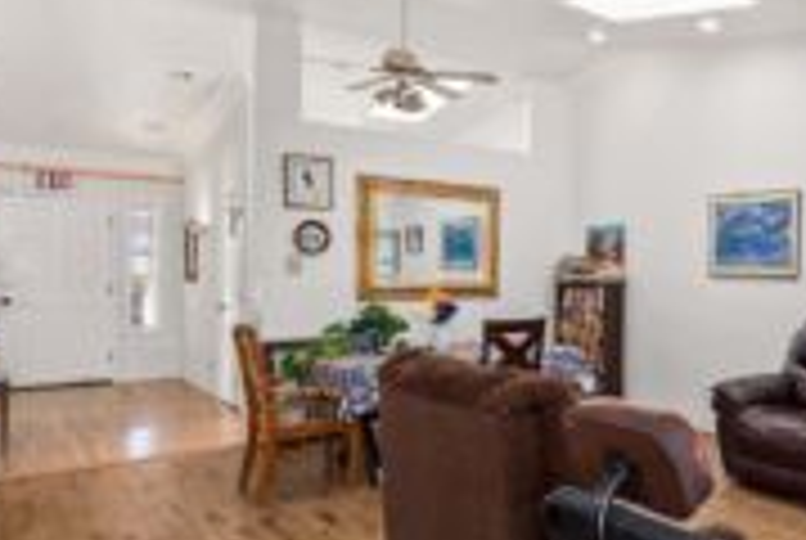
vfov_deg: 45.0
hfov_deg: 56.9
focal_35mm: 29
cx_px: 689
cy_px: 313
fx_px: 650
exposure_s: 1/60
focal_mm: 13
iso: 160
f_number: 6.3
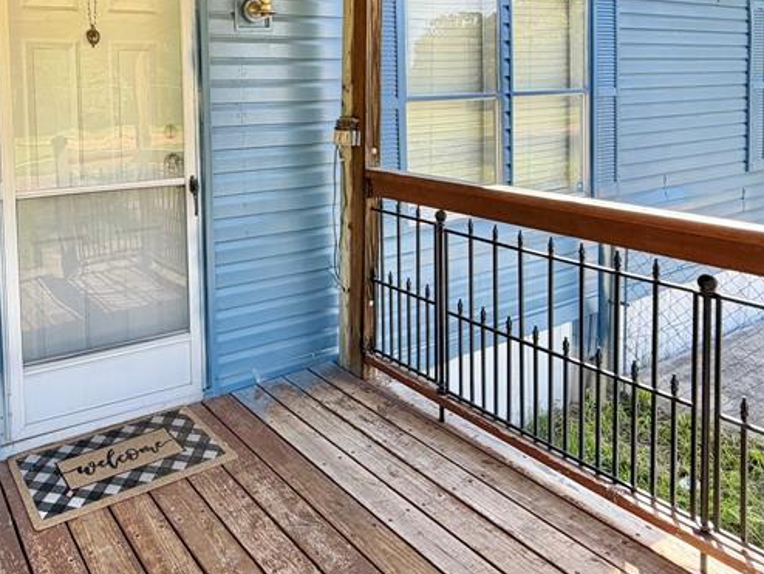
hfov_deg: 59.1
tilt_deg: -3.2
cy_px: 125
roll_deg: +2.3
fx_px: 640
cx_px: 213
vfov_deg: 46.1
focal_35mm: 29
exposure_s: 1/182
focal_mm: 2.22
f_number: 2.2
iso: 40
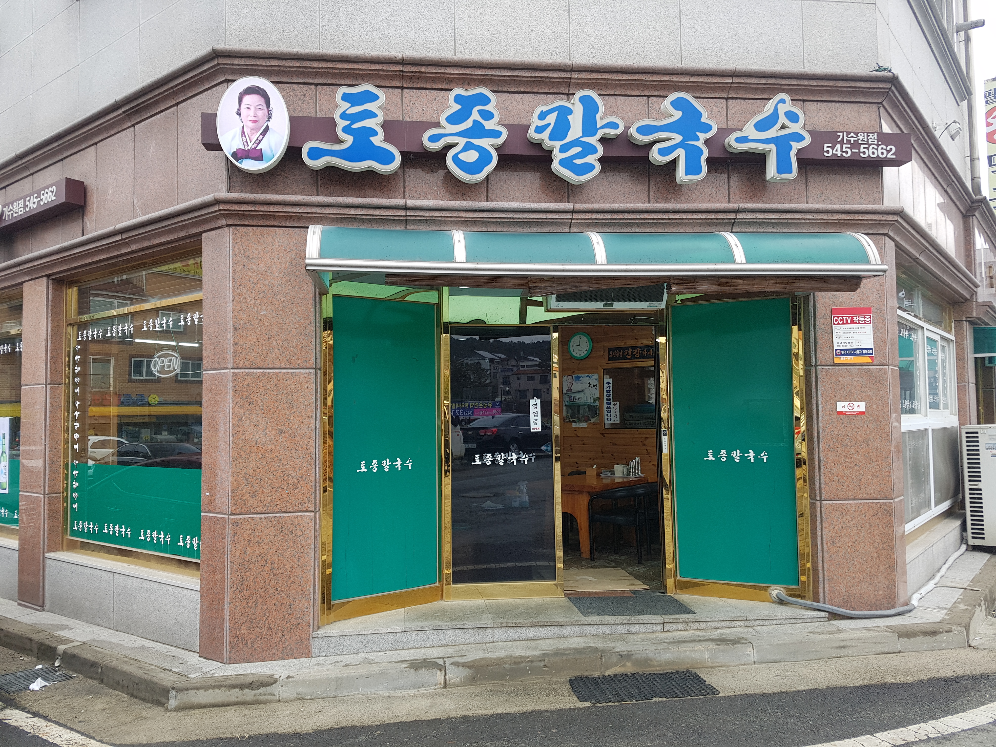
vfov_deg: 53.1
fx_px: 748
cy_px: 374
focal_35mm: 26
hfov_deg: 67.3
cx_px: 498
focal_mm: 4.2
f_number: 1.7
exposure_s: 1/334
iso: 50
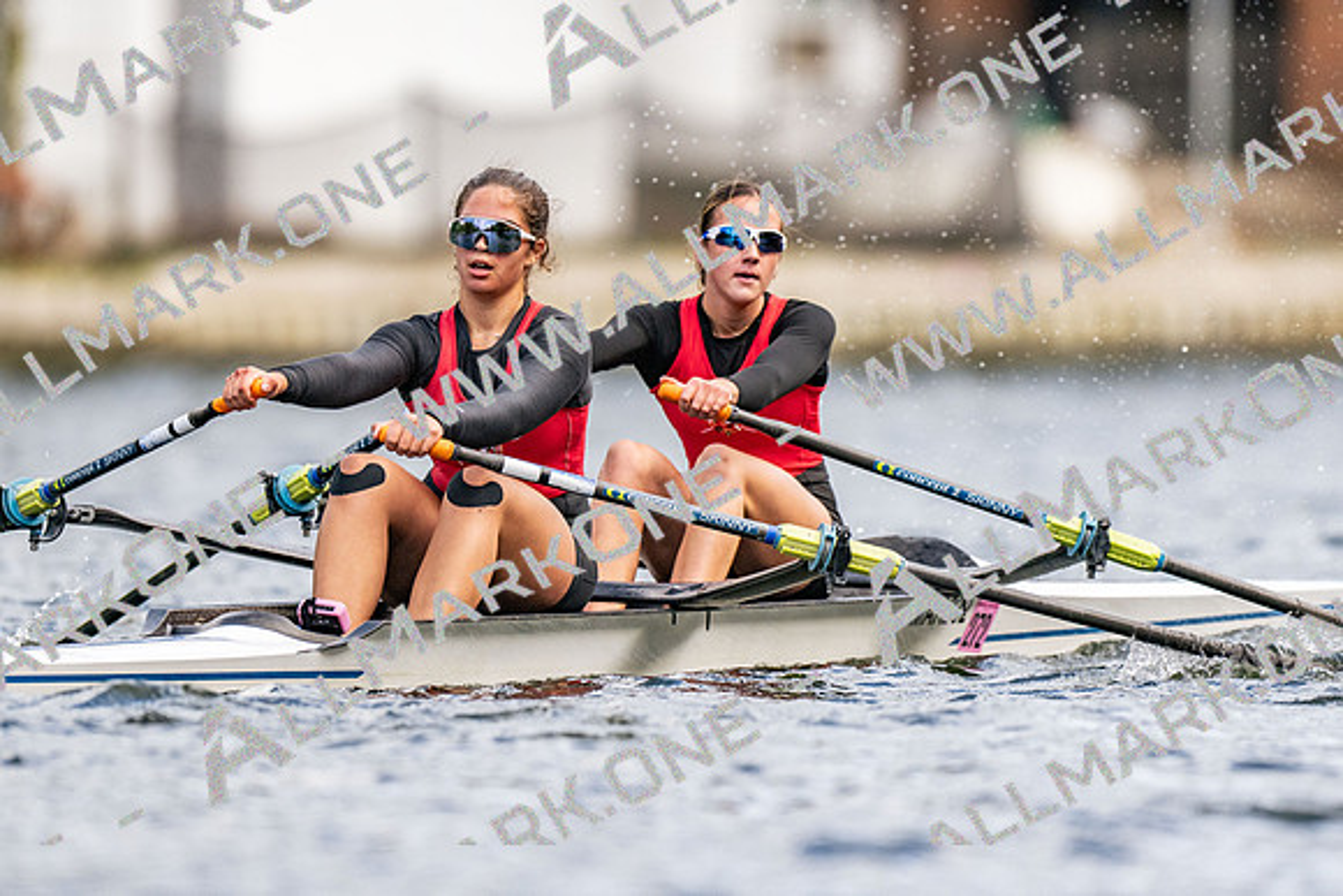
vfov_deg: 1.5
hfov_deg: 2.3
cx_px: 672
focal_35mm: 900
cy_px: 448
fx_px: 33599
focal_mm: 600
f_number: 4
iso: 500
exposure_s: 1/2500
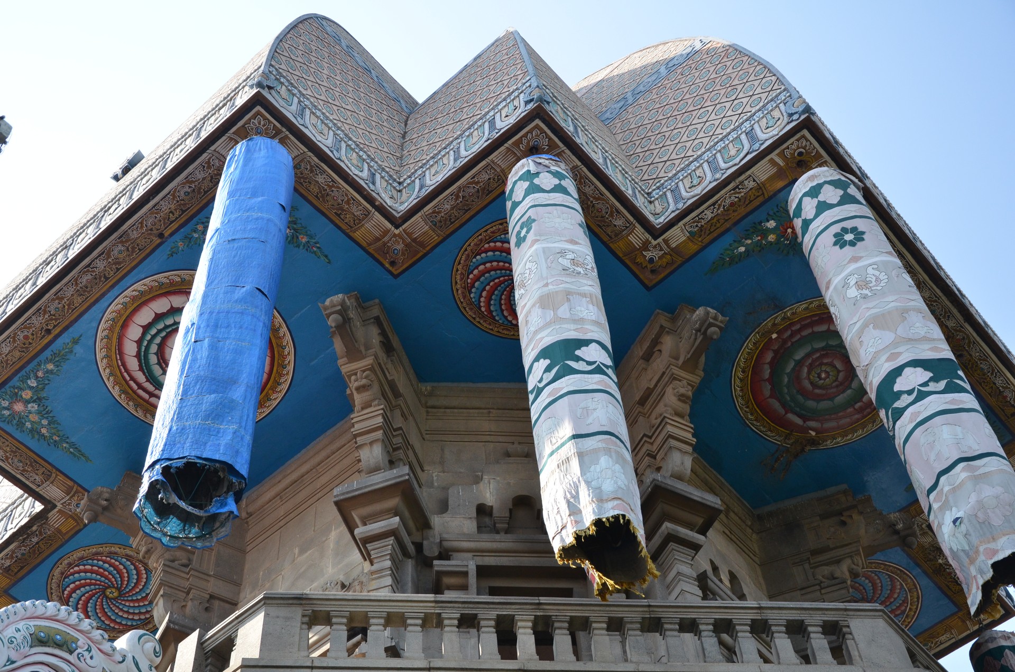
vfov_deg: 26.4
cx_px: 508
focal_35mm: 51
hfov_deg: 39.0
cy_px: 336
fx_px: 1435
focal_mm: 34
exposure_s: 1/1250
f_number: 5.6
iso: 500
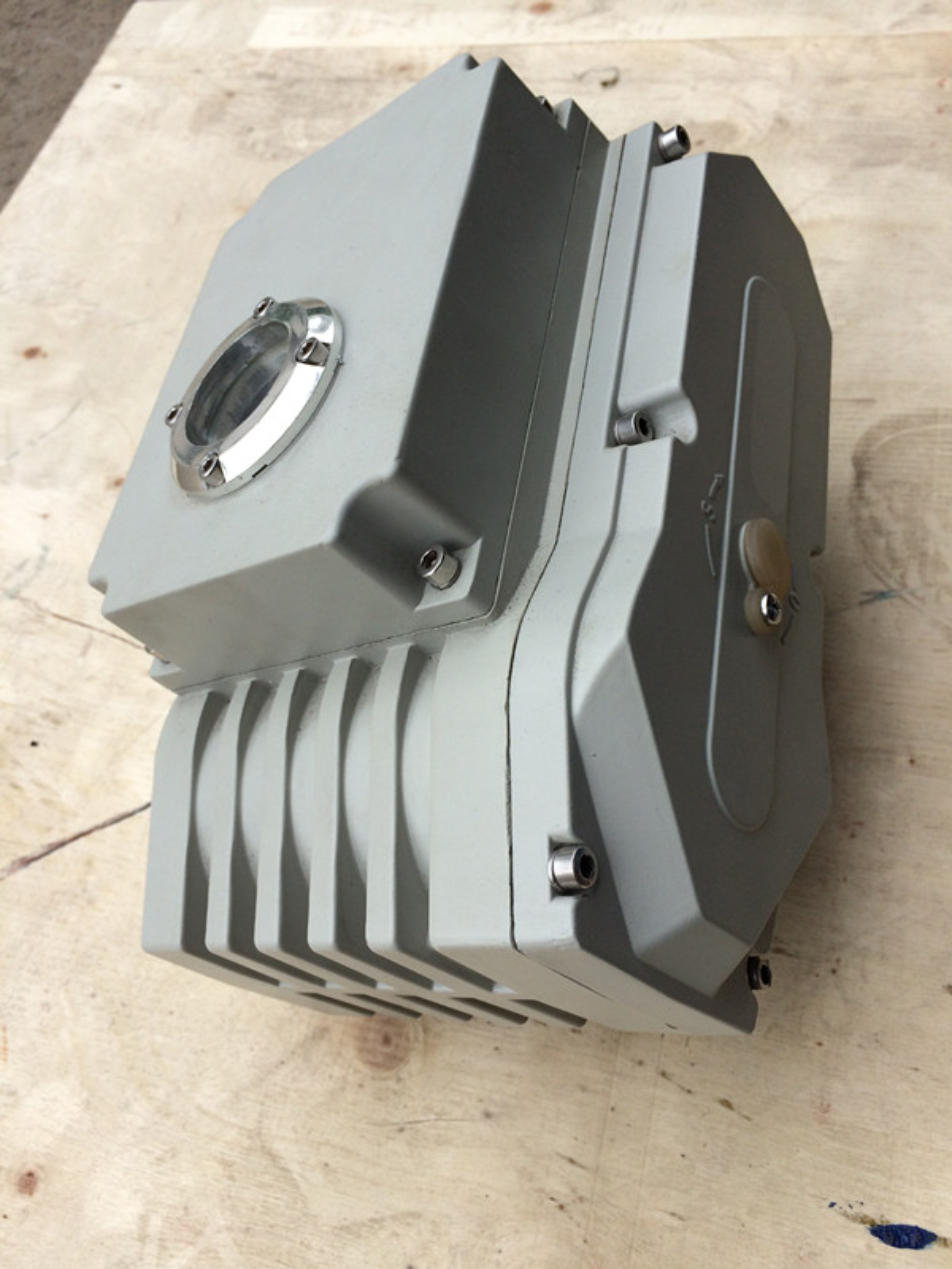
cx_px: 476
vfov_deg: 61.7
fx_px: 1063
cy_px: 634
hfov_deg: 48.2
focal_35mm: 29
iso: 32
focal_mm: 4.15
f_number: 2.2
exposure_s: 1/855
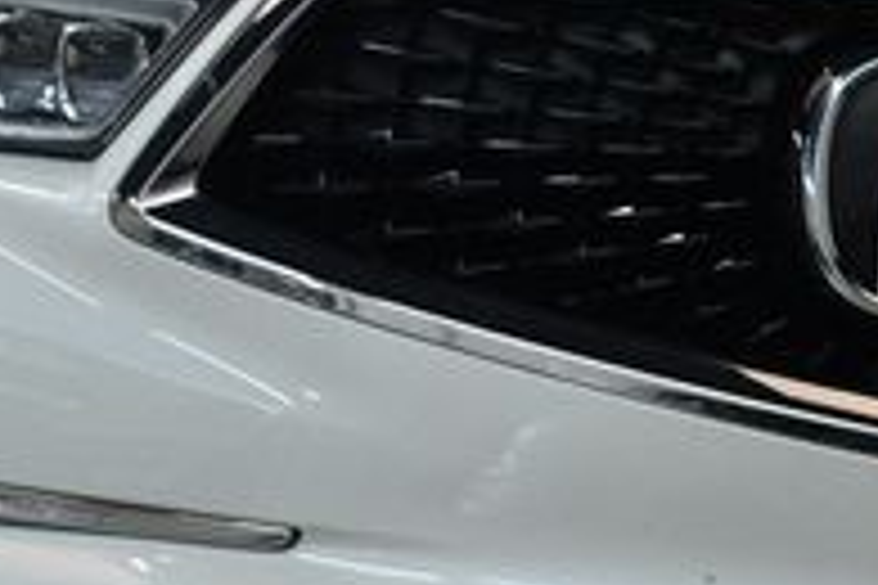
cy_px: 292
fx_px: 2878
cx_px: 932
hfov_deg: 16.9
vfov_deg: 11.6
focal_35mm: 118
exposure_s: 1/125
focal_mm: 24
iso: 800
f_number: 3.8
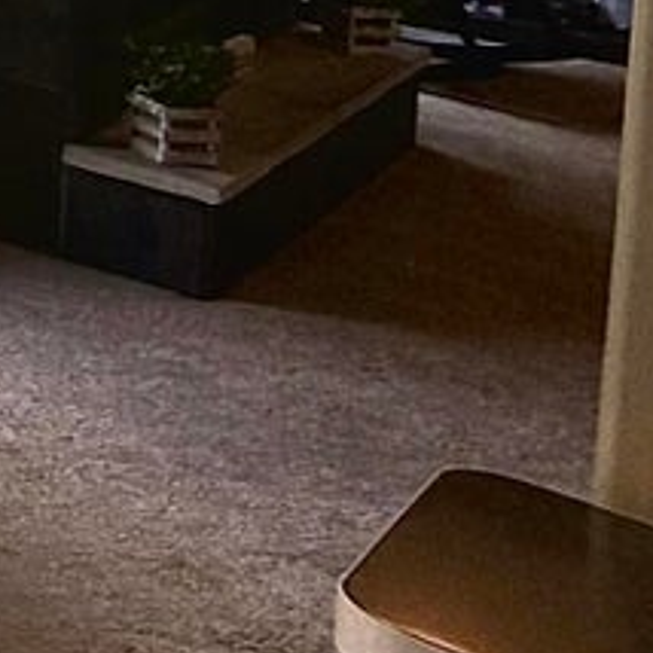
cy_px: -372
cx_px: -1213
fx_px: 1686
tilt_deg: -4.7
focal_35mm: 79
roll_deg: +0.5
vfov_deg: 18.9
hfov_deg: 12.2
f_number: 2.2
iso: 100
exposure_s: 1/120
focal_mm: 2.22
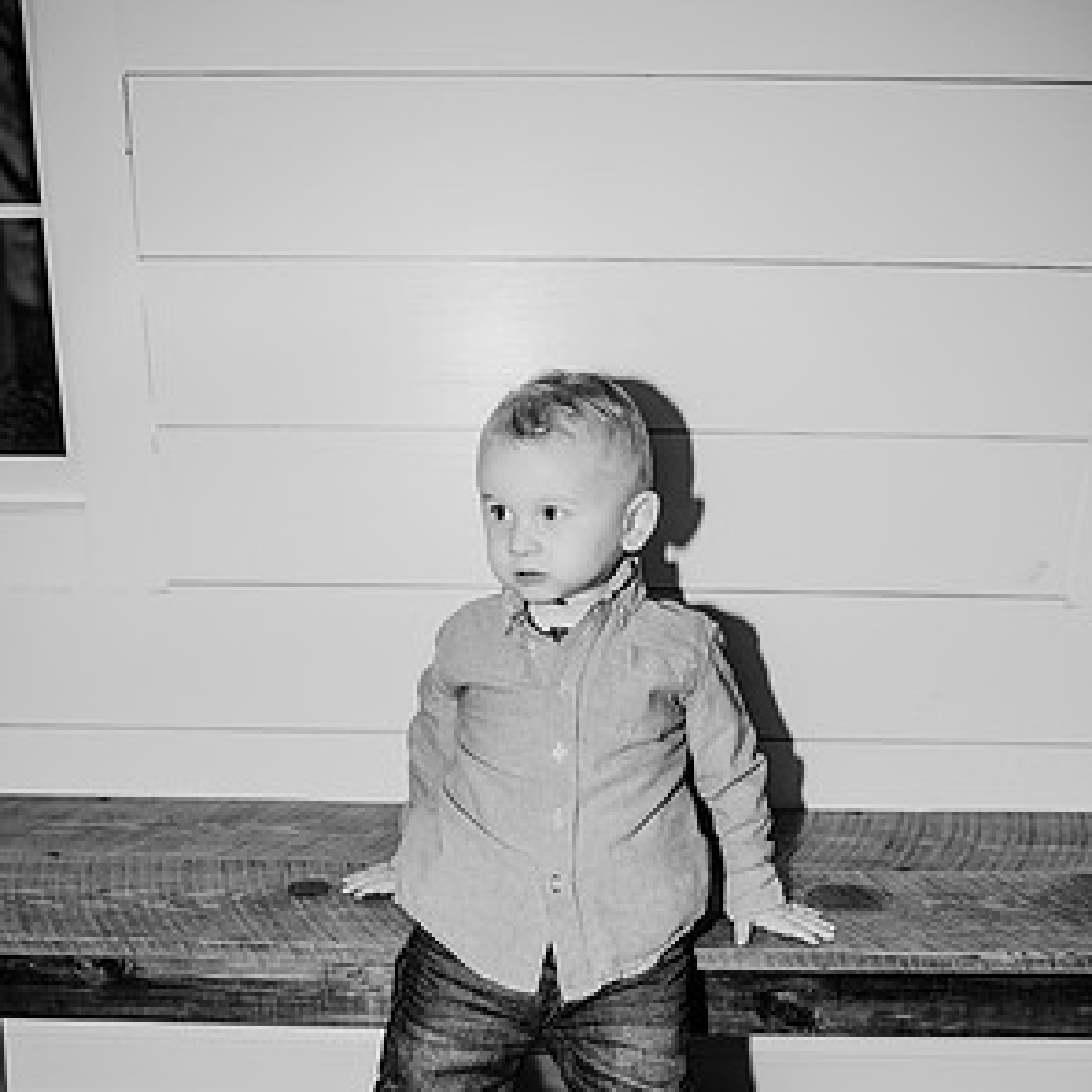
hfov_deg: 52.5
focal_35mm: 31
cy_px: 753
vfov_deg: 51.3
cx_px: 550
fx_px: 1106
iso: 500
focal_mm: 24
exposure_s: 1/1000
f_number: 2.8
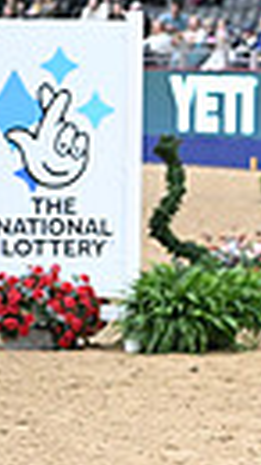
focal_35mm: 351
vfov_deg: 6.2
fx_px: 4324
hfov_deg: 3.3
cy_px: 163
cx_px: 980
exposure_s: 1/800
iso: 6400
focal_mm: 75
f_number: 3.5
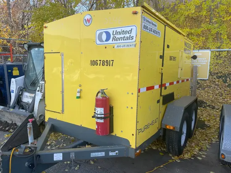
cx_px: 116
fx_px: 174
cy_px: 86
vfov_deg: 53.1
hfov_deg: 67.3
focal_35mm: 26
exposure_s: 1/694
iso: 32
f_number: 1.6
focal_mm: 4.2
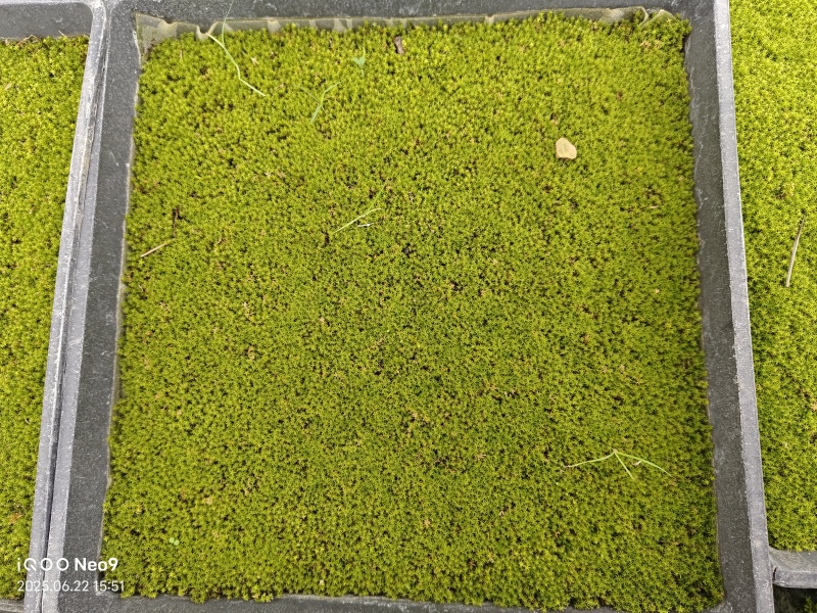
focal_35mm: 23
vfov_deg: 58.9
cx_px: 408
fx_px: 543
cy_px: 306
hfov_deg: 73.9
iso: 287
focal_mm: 5.56
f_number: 1.88
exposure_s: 1/100
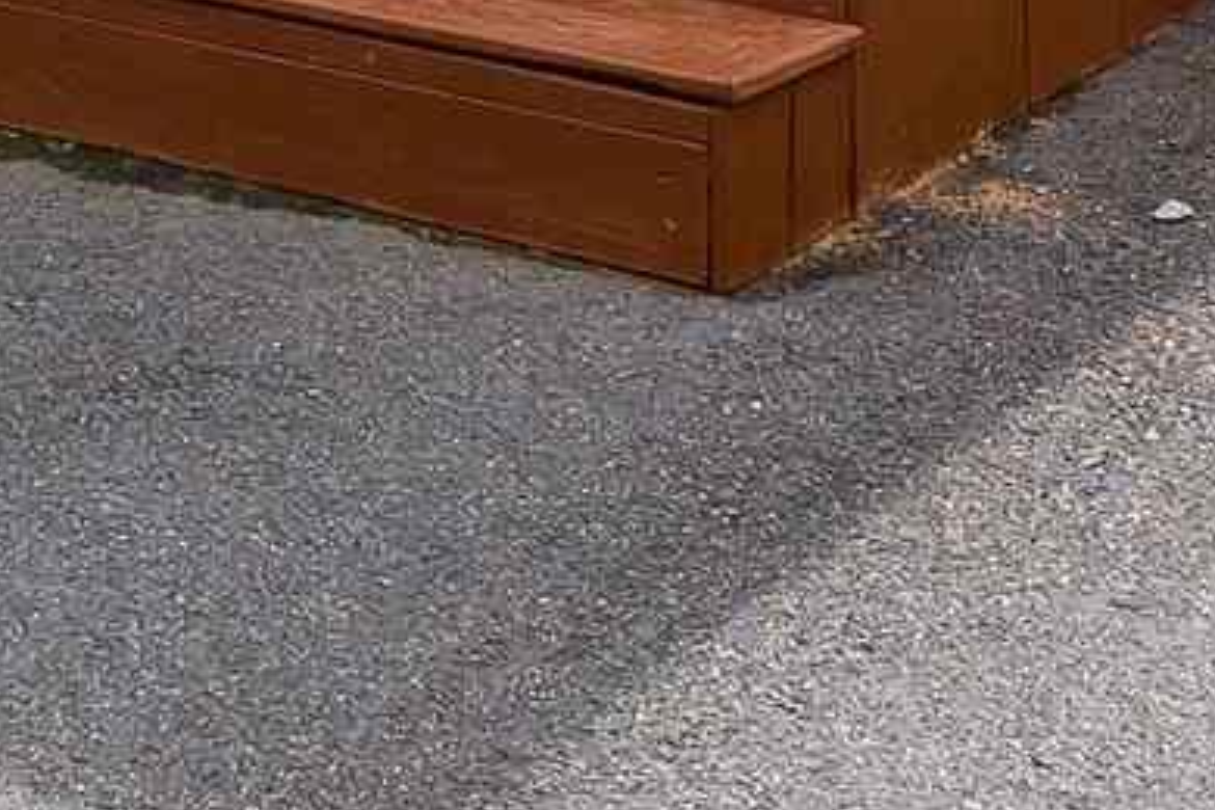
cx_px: -514
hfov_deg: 15.2
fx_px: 4252
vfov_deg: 9.4
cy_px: -1302
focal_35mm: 126
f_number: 9
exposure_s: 1/640
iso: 400
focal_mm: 16
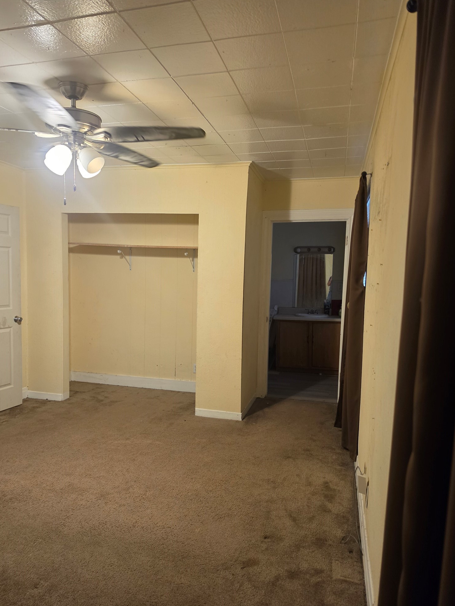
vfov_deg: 71.6
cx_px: 221
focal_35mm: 24
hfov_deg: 56.8
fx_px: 421
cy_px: 313
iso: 320
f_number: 1.4
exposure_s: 1/120
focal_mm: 6.5
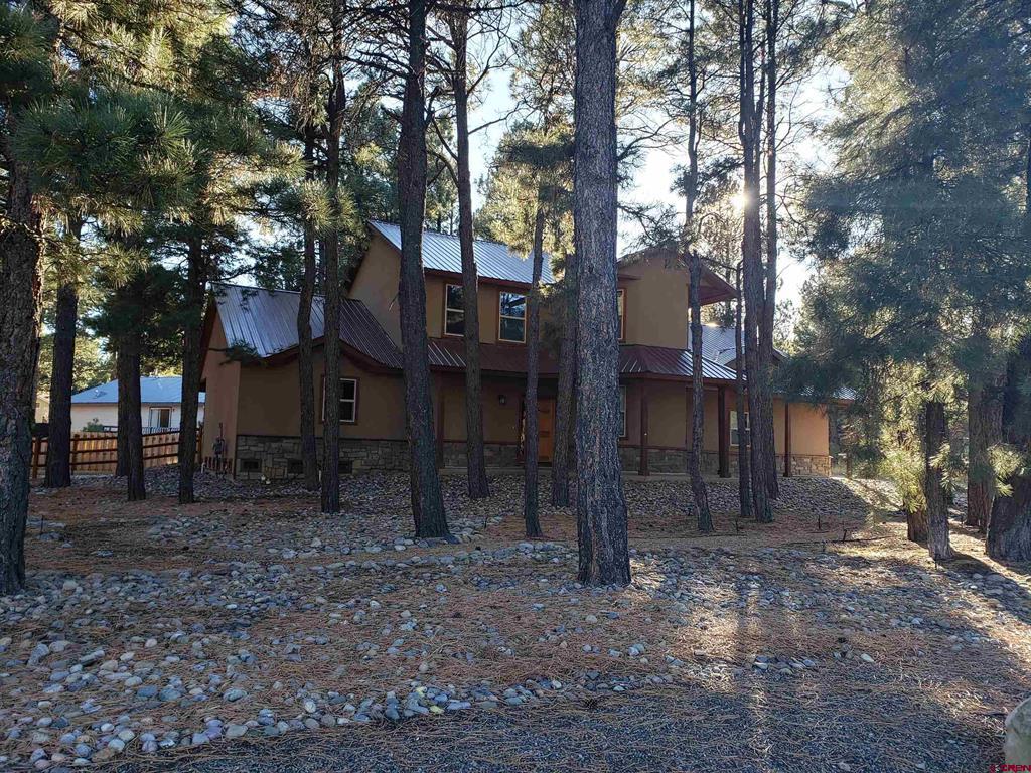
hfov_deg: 67.3
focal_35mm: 26
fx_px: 774
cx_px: 516
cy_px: 386
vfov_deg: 53.1
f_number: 2.4
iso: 50
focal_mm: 4.3
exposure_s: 1/127
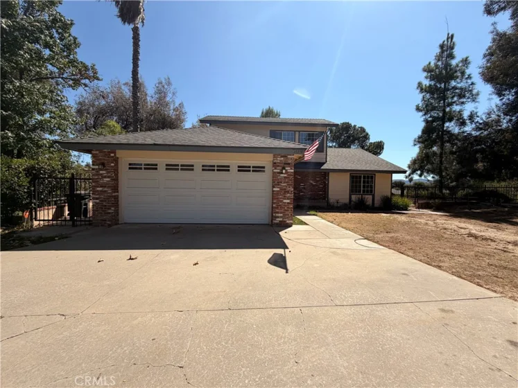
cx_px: 259
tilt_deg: -1.8
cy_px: 194
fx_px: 209
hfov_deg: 102.1
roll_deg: -0.8
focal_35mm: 14
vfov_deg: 85.7
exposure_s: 1/1189
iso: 20
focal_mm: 2.22
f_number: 2.2
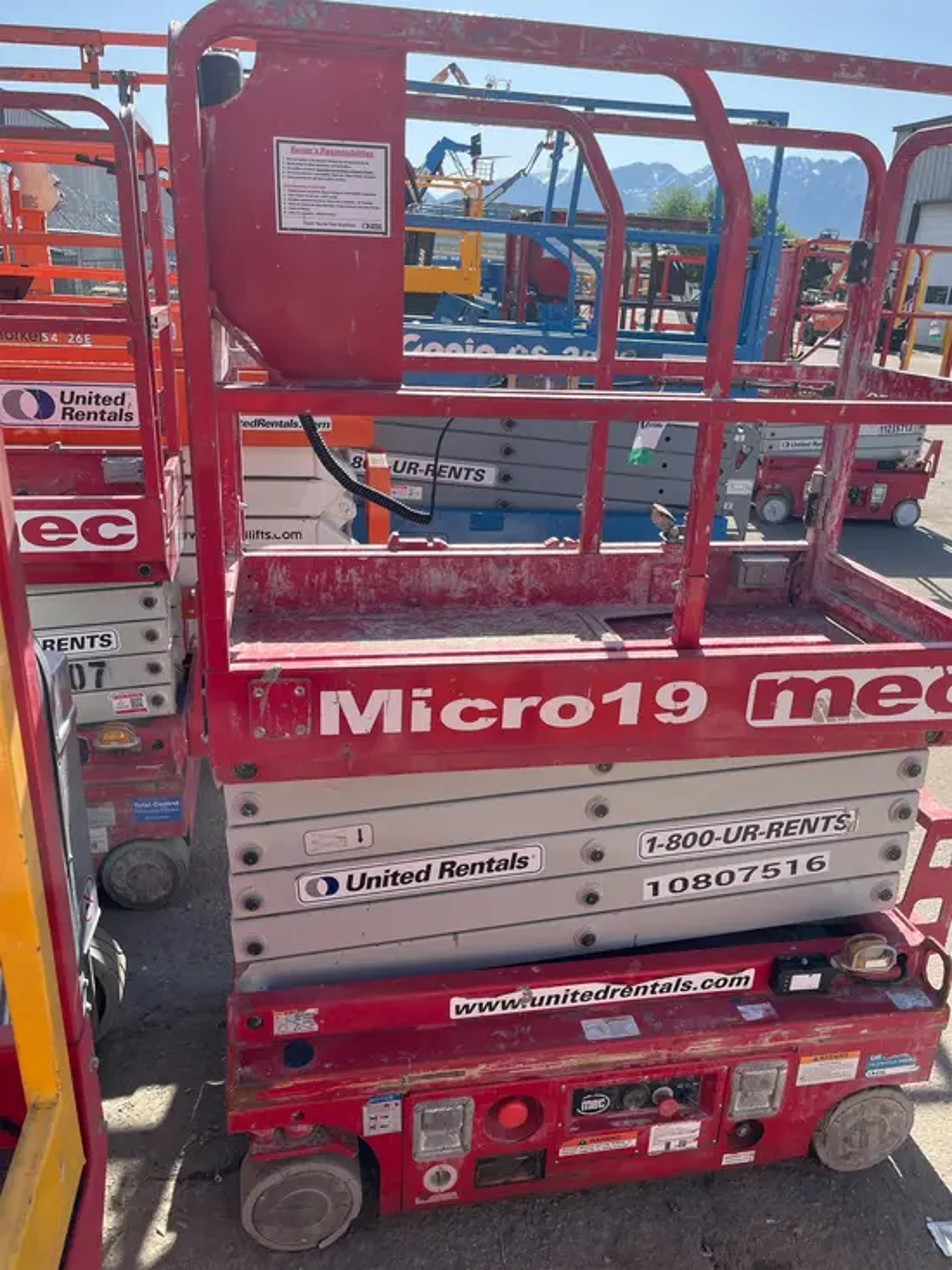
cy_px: 635
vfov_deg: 67.3
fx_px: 953
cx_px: 476
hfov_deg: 53.1
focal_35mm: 26
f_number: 1.6
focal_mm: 5.1
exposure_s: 1/1517
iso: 50
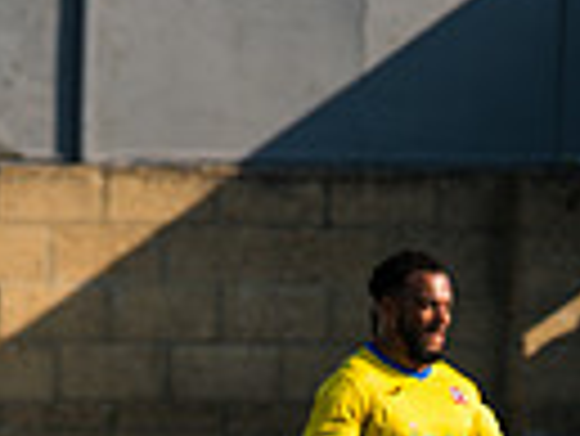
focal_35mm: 1727
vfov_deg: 0.9
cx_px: 432
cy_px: 591
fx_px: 28963
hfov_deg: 1.1
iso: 200
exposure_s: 1/2500
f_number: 5
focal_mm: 400
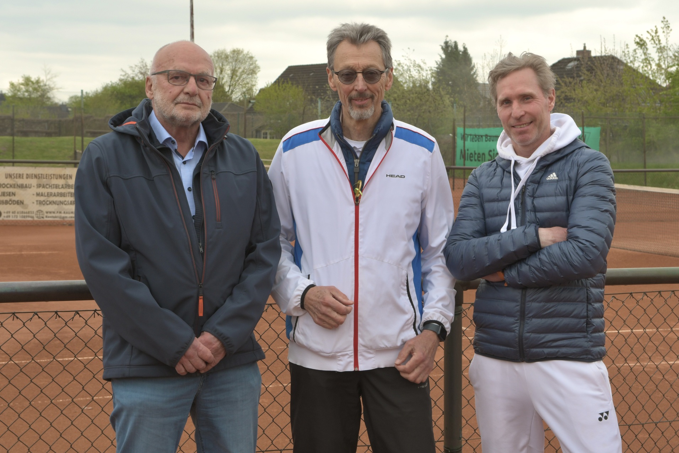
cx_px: 340
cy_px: 226
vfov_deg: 23.8
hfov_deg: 35.1
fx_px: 1075
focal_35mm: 57
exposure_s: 1/100
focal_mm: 38
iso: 250
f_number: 9
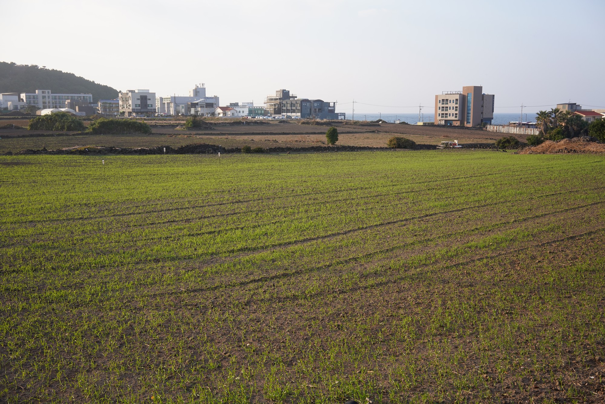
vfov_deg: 37.9
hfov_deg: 54.4
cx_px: 302
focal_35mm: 35
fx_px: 588
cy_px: 202
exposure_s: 1/100
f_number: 13
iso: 400
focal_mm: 35
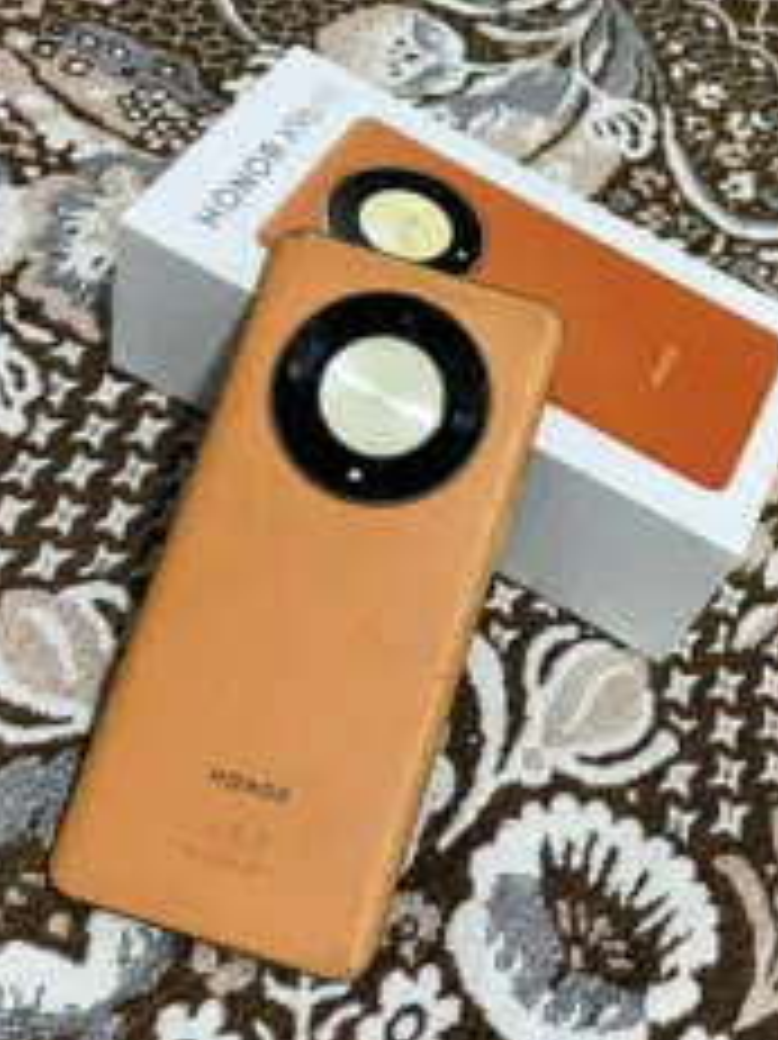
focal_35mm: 45
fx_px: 1350
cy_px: 428
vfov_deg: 41.9
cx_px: 517
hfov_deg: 31.9
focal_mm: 5.7
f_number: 1.5
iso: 100
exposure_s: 1/50
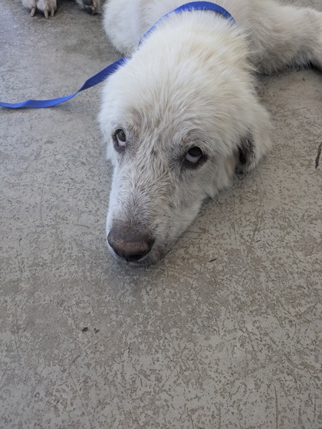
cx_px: 161
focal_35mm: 25
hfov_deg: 54.9
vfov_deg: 69.4
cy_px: 214
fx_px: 310
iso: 94
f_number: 1.89
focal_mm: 5.43
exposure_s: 1/120
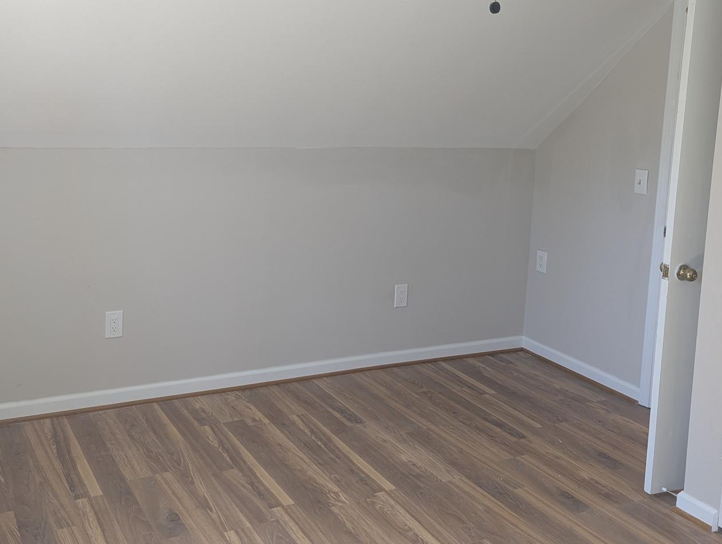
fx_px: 815
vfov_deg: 36.5
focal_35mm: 39
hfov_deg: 47.8
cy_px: 183
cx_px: 346
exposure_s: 1/40.8
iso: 38
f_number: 1.85
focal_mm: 6.81
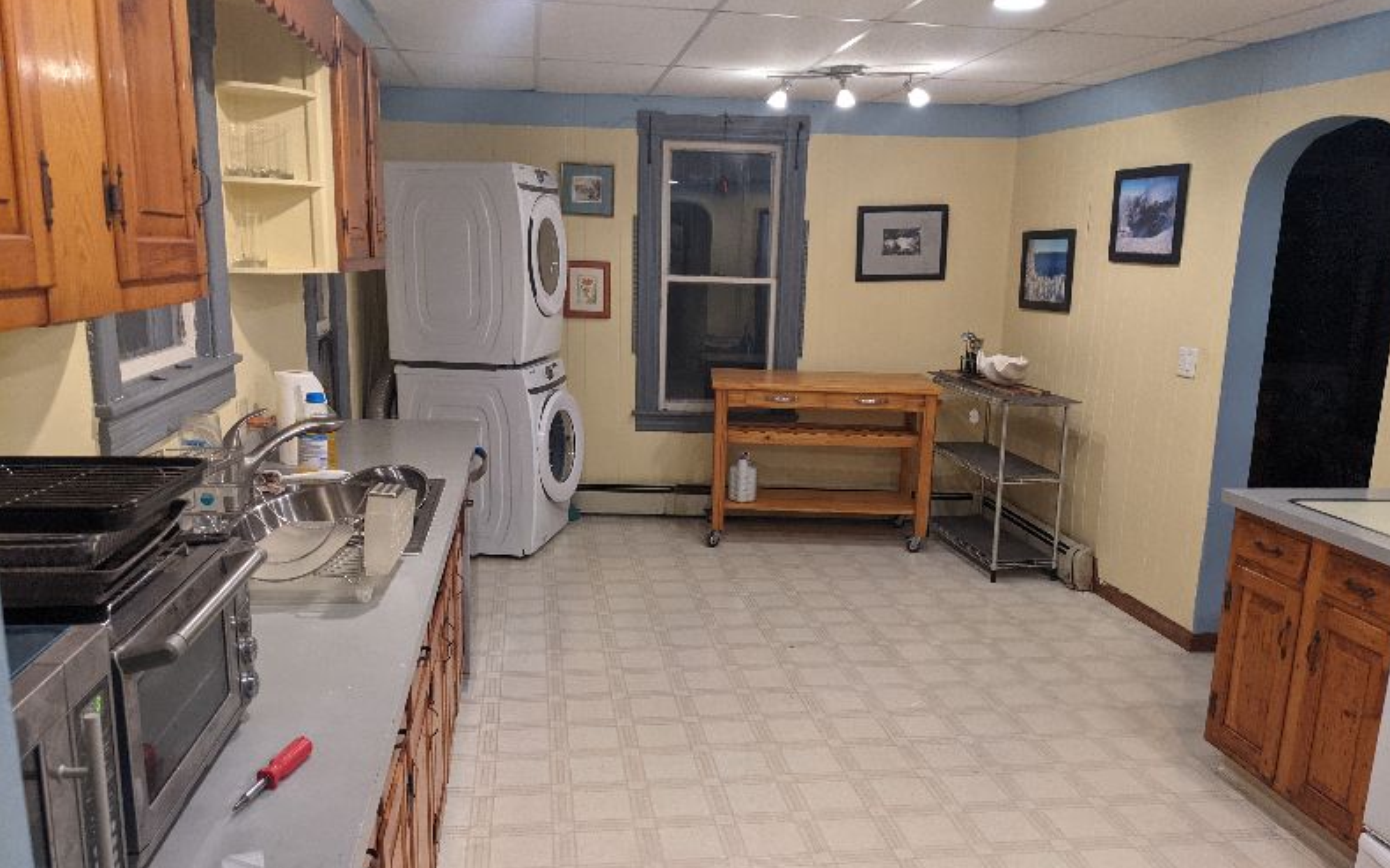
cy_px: 523
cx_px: 700
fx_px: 1098
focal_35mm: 29
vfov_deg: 42.9
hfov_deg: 64.7
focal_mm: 4.38
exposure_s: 1/40
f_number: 1.73
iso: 234
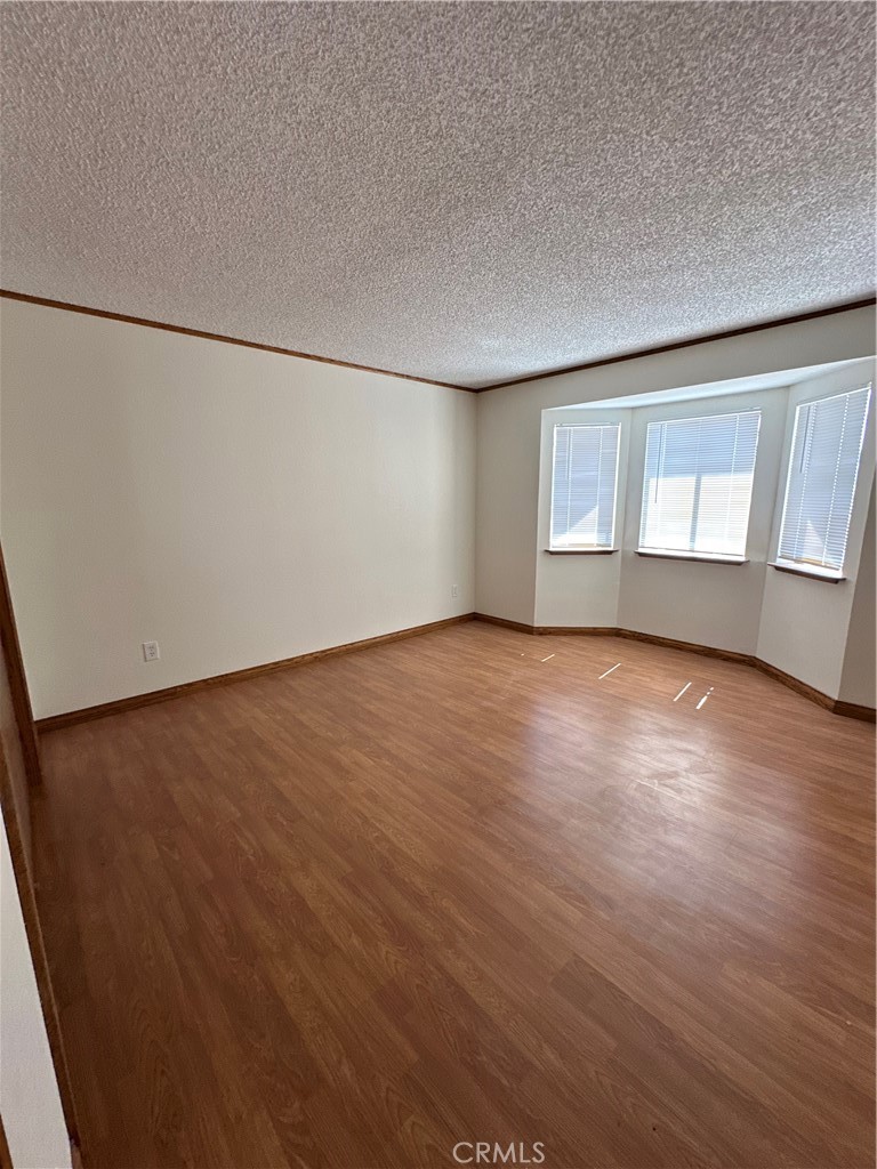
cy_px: 584
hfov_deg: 85.7
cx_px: 438
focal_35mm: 14
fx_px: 473
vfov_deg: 102.1
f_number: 2.2
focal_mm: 2.22
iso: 200
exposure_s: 1/120
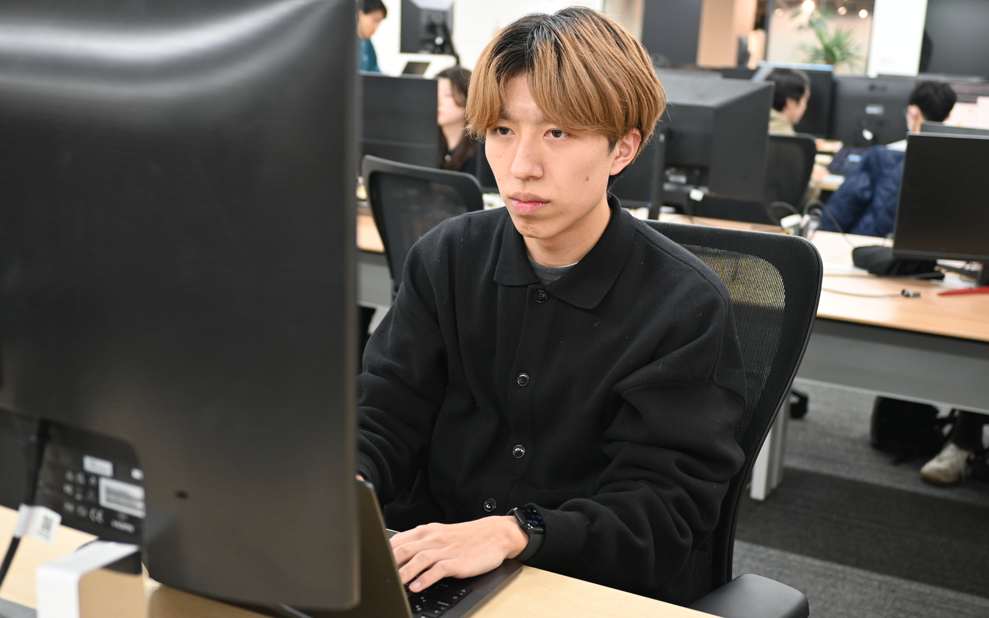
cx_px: 495
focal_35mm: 43
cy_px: 308
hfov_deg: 46.2
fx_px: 1159
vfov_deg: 29.9
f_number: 2.8
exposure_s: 1/125
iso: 900
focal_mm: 28
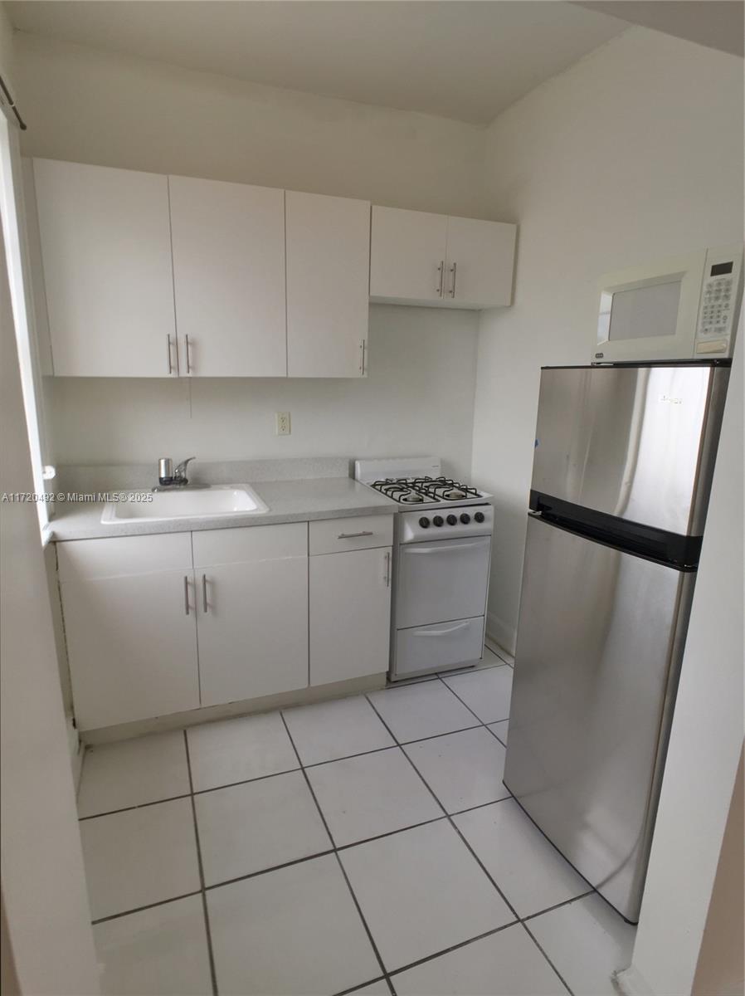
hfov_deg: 48.2
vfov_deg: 61.7
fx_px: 833
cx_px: 372
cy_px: 498
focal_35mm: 29
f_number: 2.2
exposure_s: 1/565
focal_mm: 4.15
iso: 32
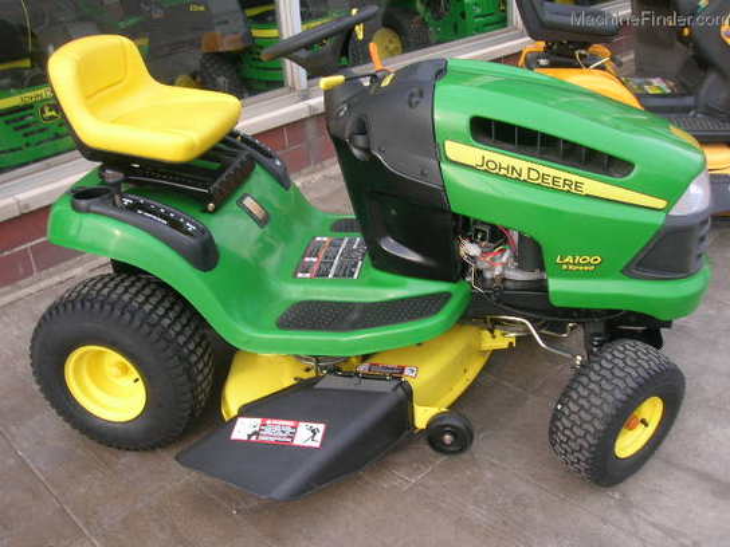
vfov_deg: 41.8
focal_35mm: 34
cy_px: 274
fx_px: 717
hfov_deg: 54.0
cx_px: 365
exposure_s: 1/53.7
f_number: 4.9
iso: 50
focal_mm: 5.7
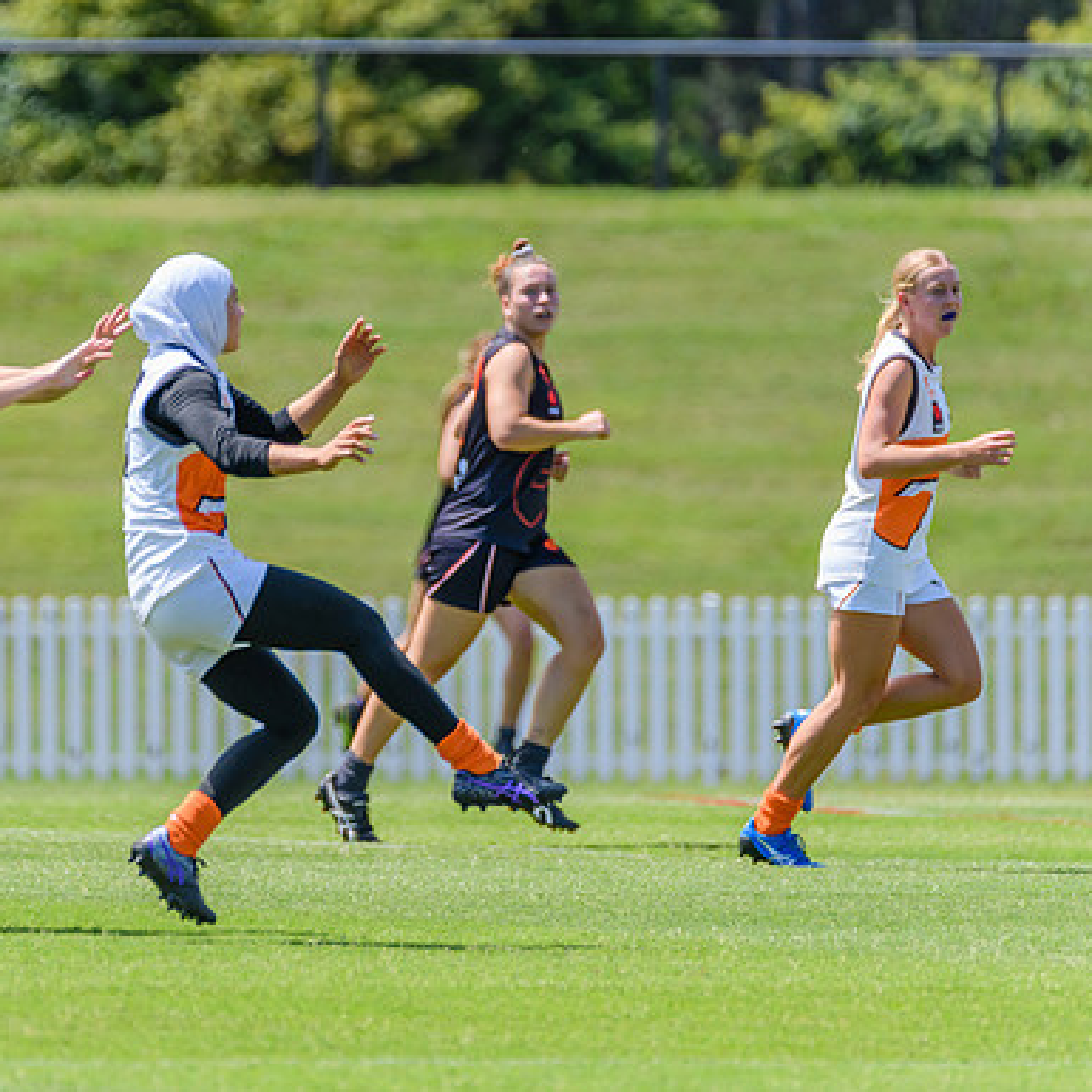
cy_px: 507
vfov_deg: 2.2
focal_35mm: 814
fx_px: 29052
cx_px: 377
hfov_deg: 2.2
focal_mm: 550
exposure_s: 1/1600
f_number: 7.1
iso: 800
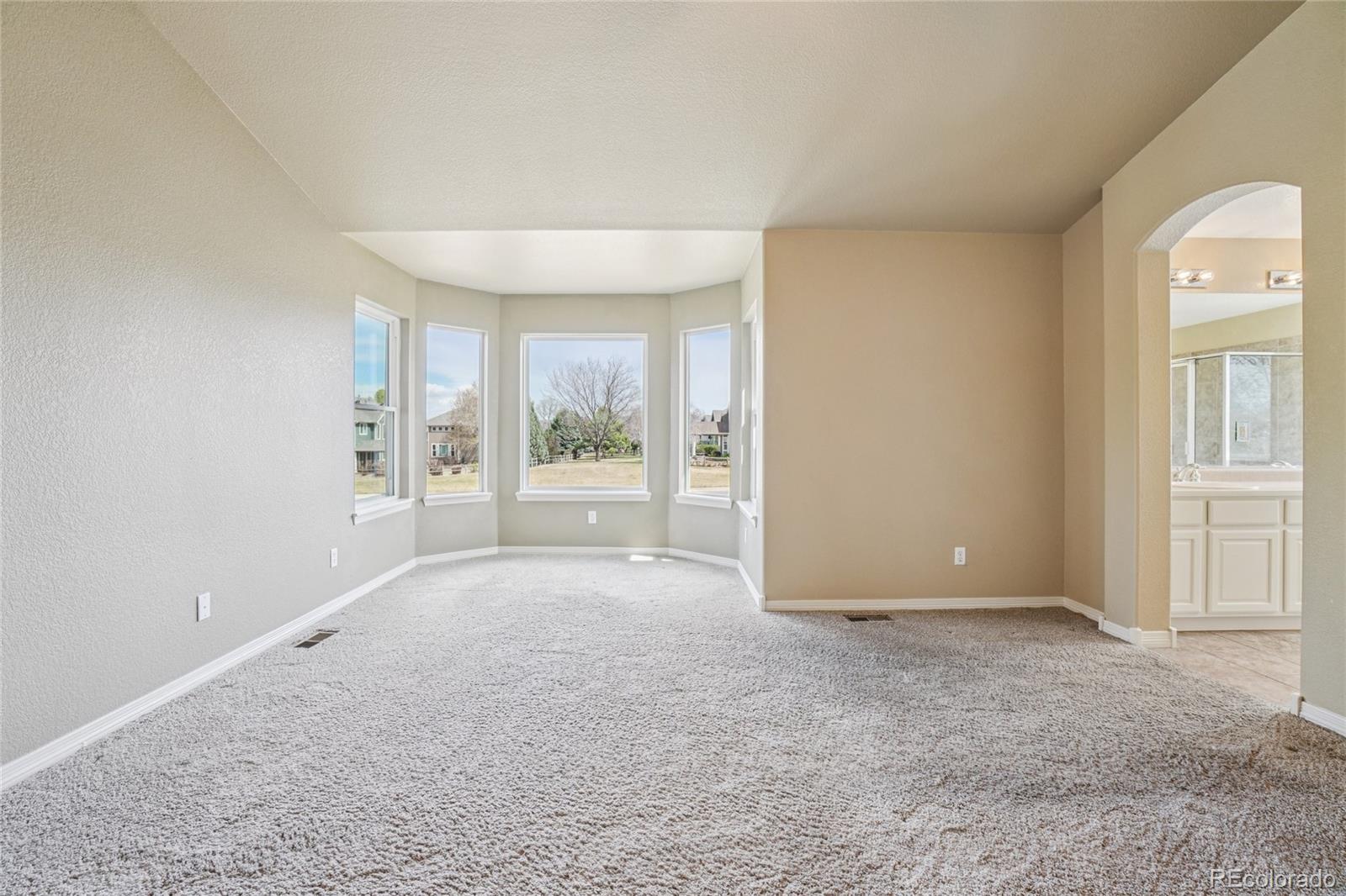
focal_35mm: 15
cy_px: 448
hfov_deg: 100.4
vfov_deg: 77.3
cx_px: 673
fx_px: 561
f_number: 8
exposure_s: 1/40
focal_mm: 10
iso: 400
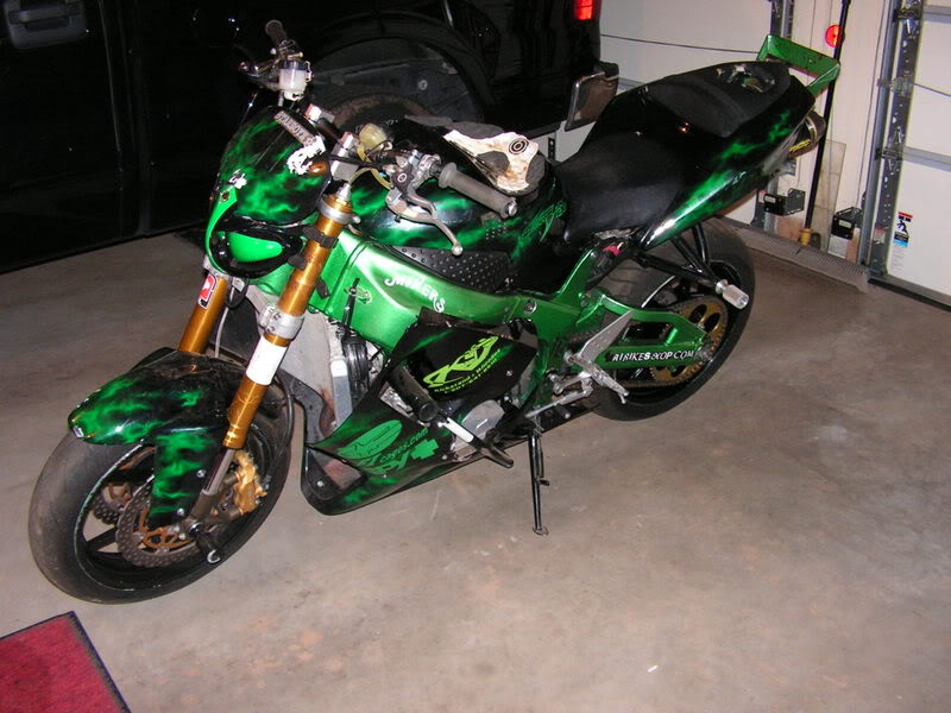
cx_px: 476
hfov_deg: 51.4
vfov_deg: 39.7
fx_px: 989
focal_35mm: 36
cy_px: 356
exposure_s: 1/40
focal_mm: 6
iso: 200
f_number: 3.2
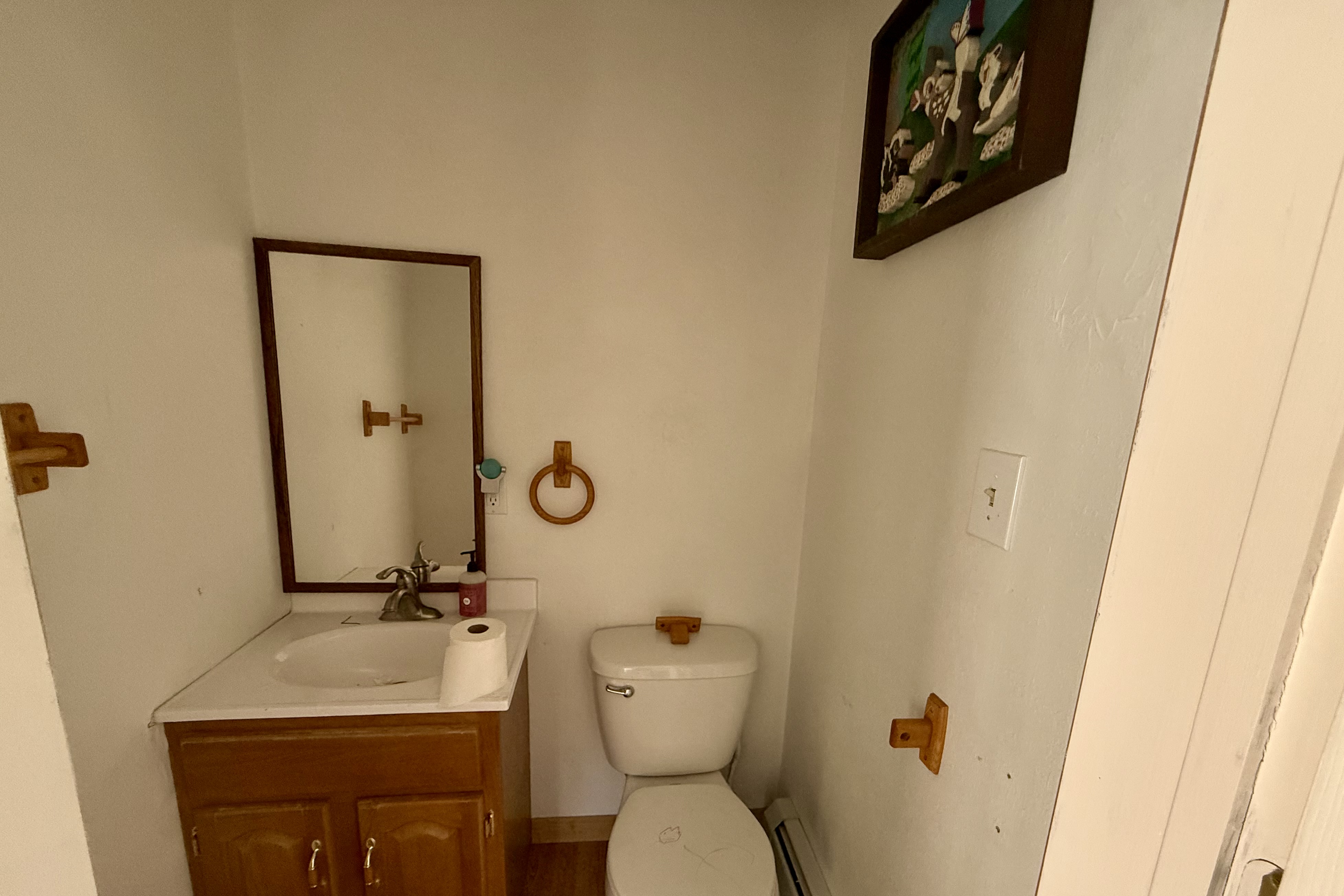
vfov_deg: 77.0
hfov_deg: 100.4
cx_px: 681
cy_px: 502
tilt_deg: -11.6
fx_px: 560
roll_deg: -2.2
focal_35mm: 15
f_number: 2.2
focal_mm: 2.22
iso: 400
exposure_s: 1/143
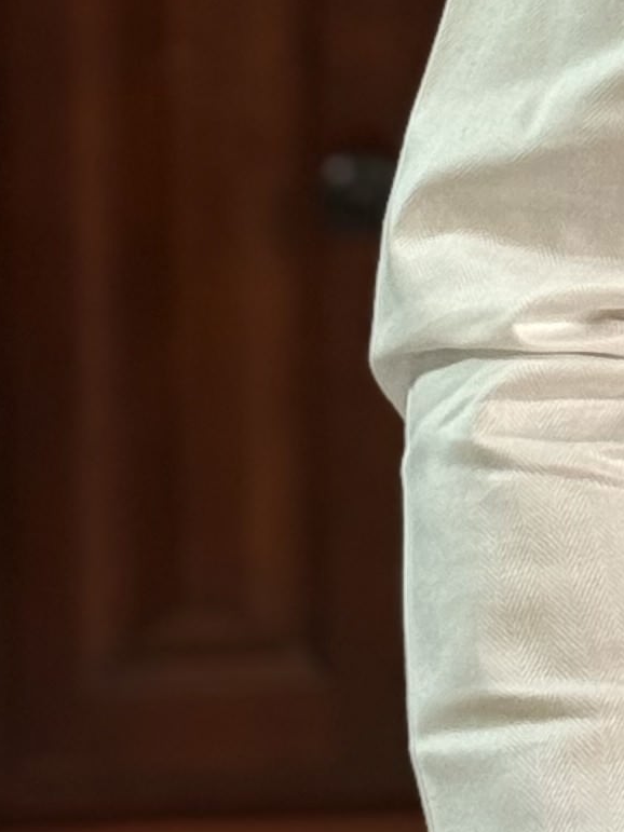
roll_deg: -0.7
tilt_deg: -8.4
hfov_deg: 5.7
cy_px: -1297
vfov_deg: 7.3
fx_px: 6034
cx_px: 1507
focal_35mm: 251
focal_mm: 6.76
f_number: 1.78
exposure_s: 1/60
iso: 200
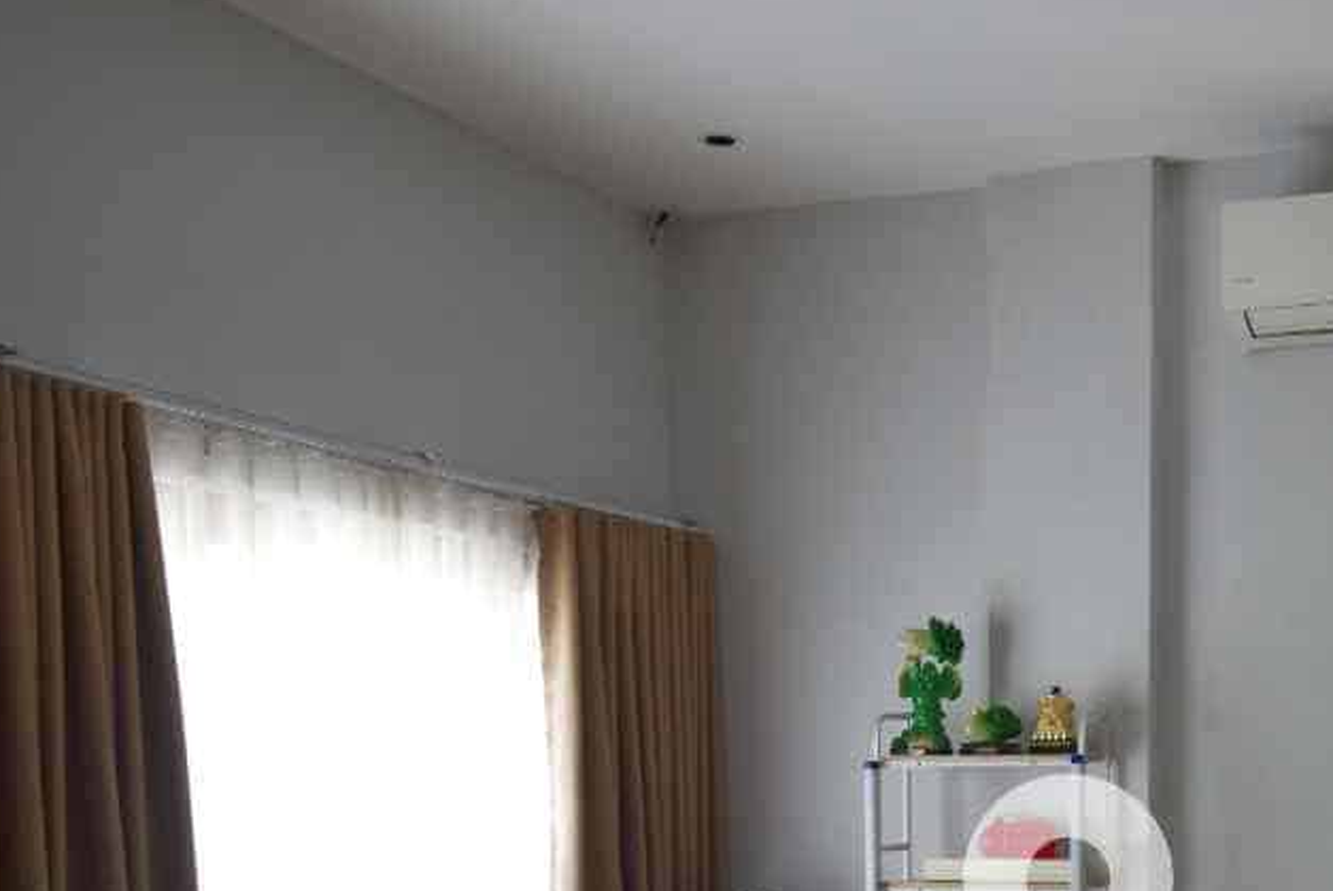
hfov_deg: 37.9
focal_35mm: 50
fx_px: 1863
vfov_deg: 24.9
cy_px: 995
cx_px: 1072
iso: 640
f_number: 2
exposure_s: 1/100
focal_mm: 13
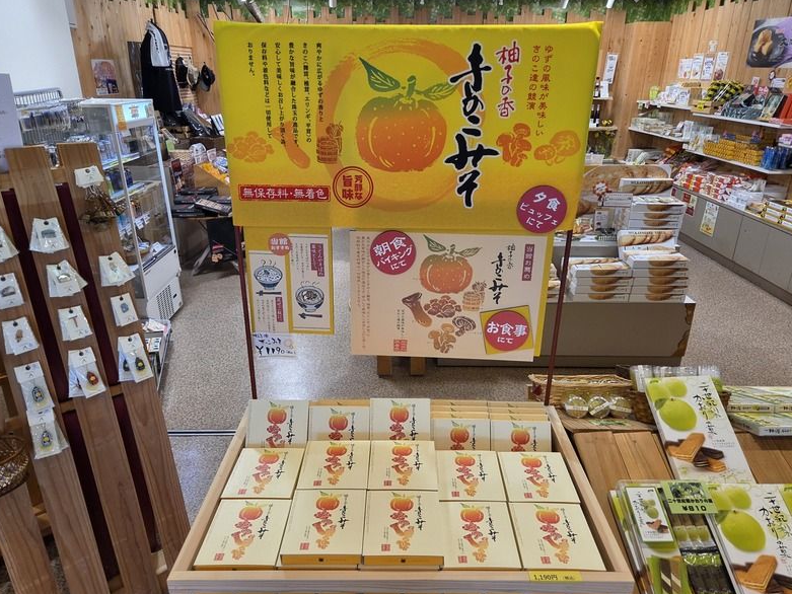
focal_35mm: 24
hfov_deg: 71.6
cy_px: 290
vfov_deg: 56.8
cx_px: 402
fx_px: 549
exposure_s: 1/120
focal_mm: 5.4
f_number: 1.8
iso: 125
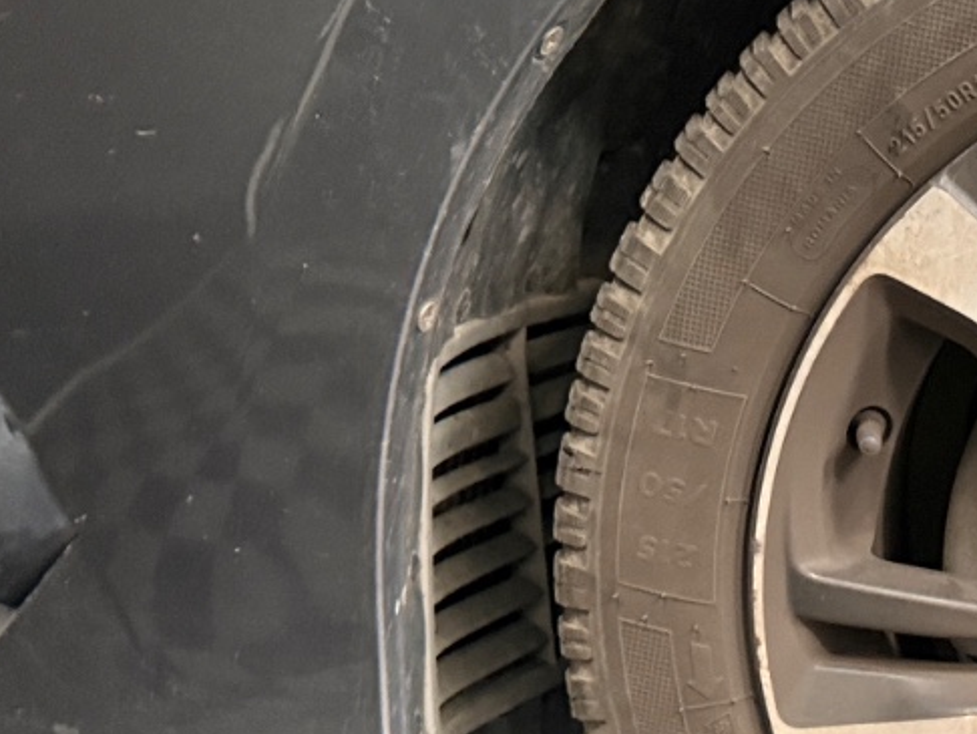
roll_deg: -0.8
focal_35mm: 79
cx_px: 1295
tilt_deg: -15.0
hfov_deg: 22.0
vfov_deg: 18.6
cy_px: 553
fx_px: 2231
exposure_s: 1/33
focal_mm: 6.76
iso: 640
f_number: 1.78
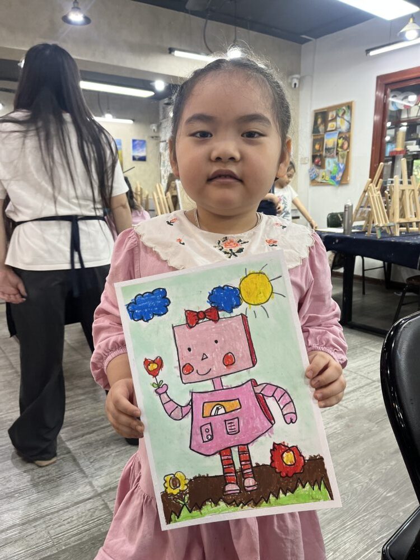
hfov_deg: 53.1
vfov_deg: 67.3
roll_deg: +0.9
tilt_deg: -11.7
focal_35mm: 26
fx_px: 421
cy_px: 280
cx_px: 210
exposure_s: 1/100
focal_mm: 5.1
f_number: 1.6
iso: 125
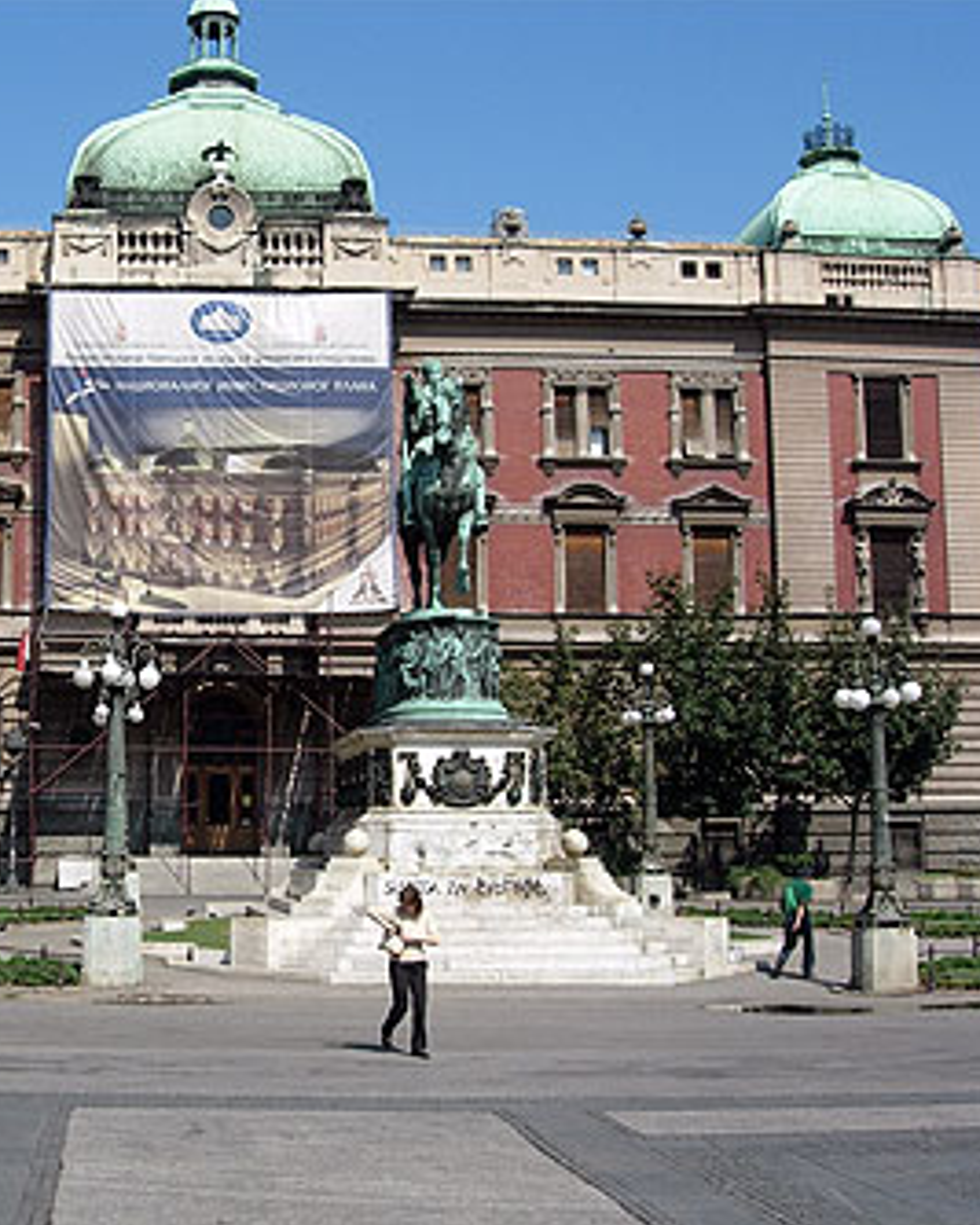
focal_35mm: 54
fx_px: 1959
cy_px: 616
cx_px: 180
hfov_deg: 27.5
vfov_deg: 34.8
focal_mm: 8.5
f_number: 4.9
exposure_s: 1/683
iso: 64
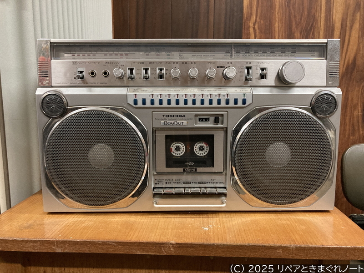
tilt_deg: -8.9
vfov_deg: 49.7
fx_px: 294
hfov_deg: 63.4
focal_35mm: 28
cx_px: 182
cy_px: 136
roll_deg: -0.2
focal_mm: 3.99
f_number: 1.8
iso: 400
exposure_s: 1/39
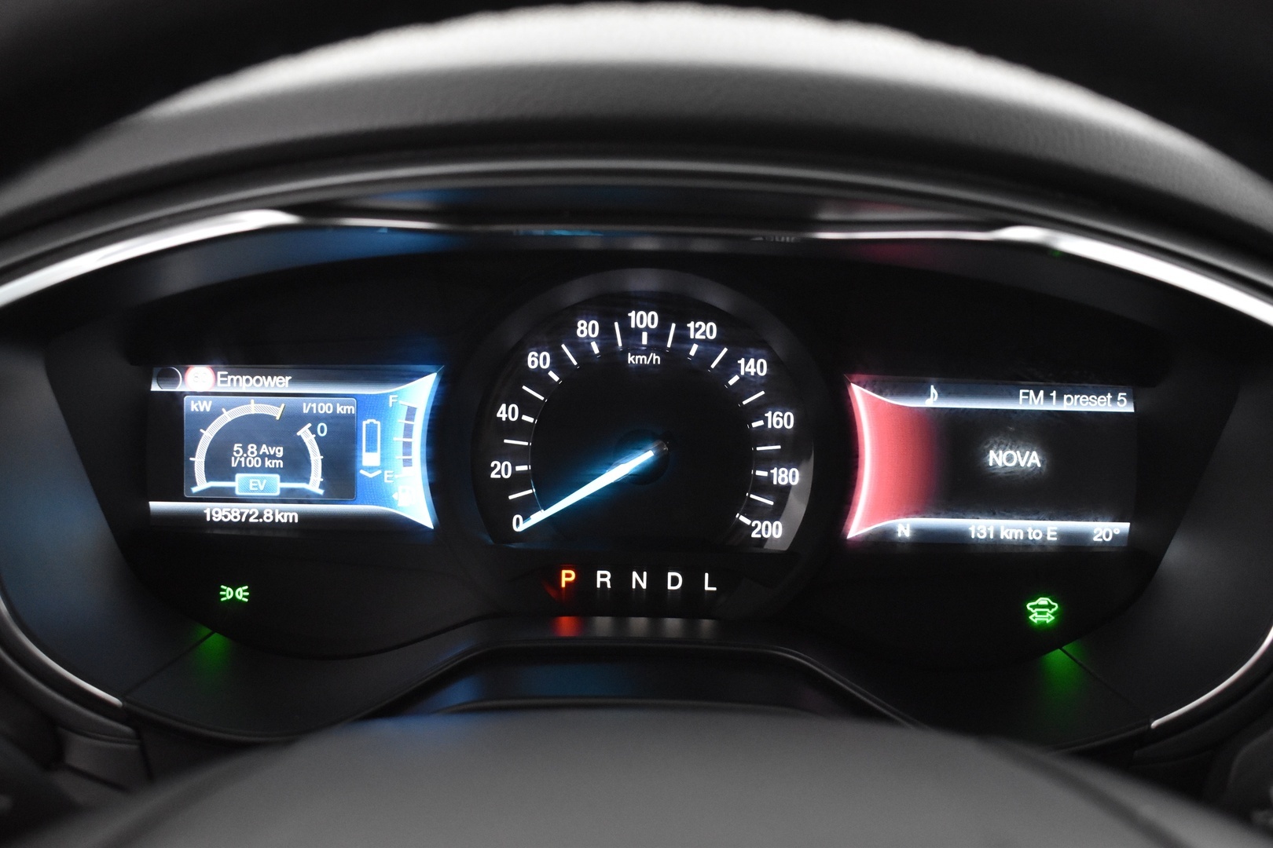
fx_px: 1485
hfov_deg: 46.4
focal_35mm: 42
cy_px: 424
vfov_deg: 31.9
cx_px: 636
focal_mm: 28
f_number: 4.2
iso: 3200
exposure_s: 1/30
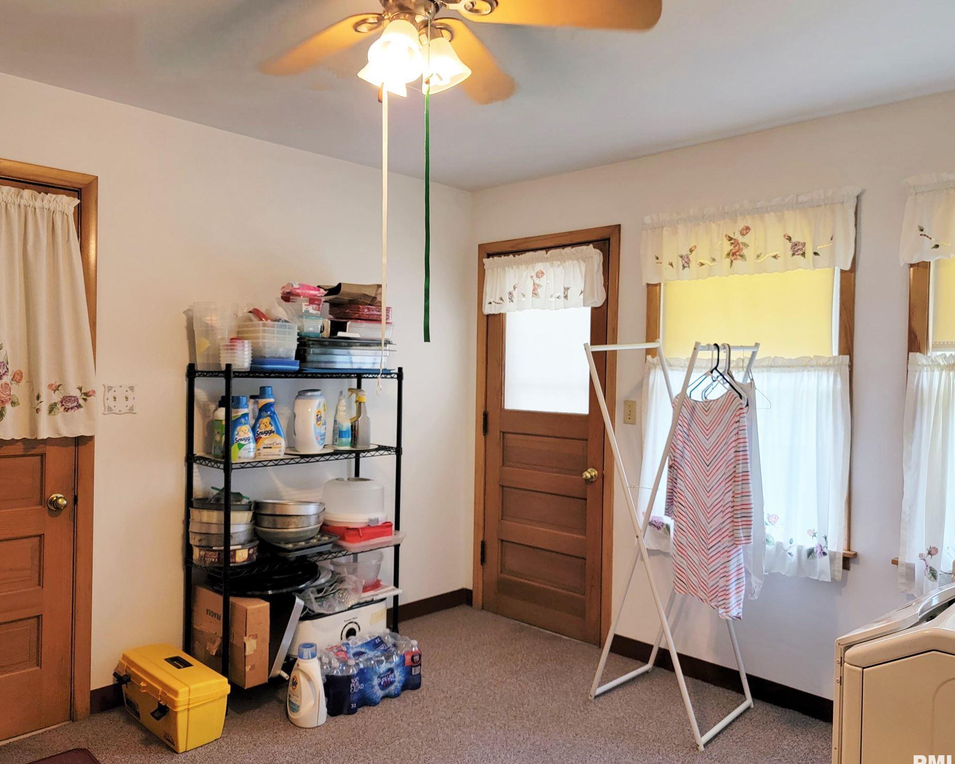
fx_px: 735
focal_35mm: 26
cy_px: 384
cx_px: 462
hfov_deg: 66.0
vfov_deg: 54.9
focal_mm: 6.7
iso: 250
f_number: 1.8
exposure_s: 1/119
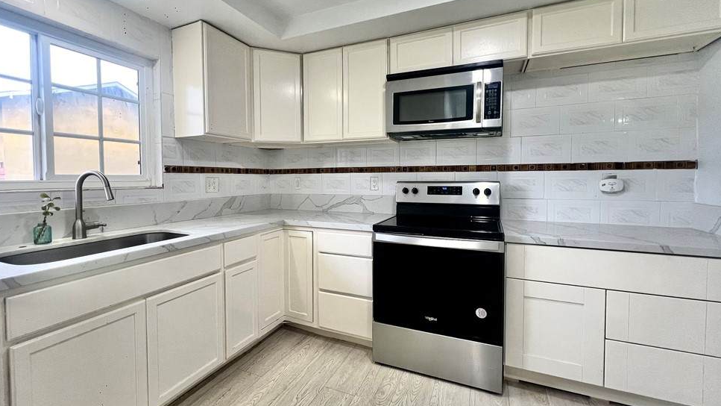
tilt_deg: -1.2
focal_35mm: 15
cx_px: 348
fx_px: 287
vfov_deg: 70.4
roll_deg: +0.5
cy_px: 186
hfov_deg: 103.0
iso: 200
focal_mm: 1.57
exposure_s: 1/120
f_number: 1.8
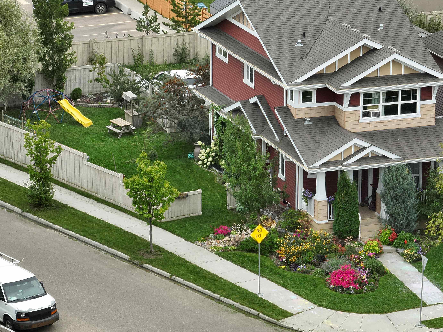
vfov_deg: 8.3
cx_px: 244
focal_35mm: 179
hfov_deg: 11.0
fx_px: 2291
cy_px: 170
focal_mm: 29.85
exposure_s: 1/100
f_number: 4.4
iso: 170
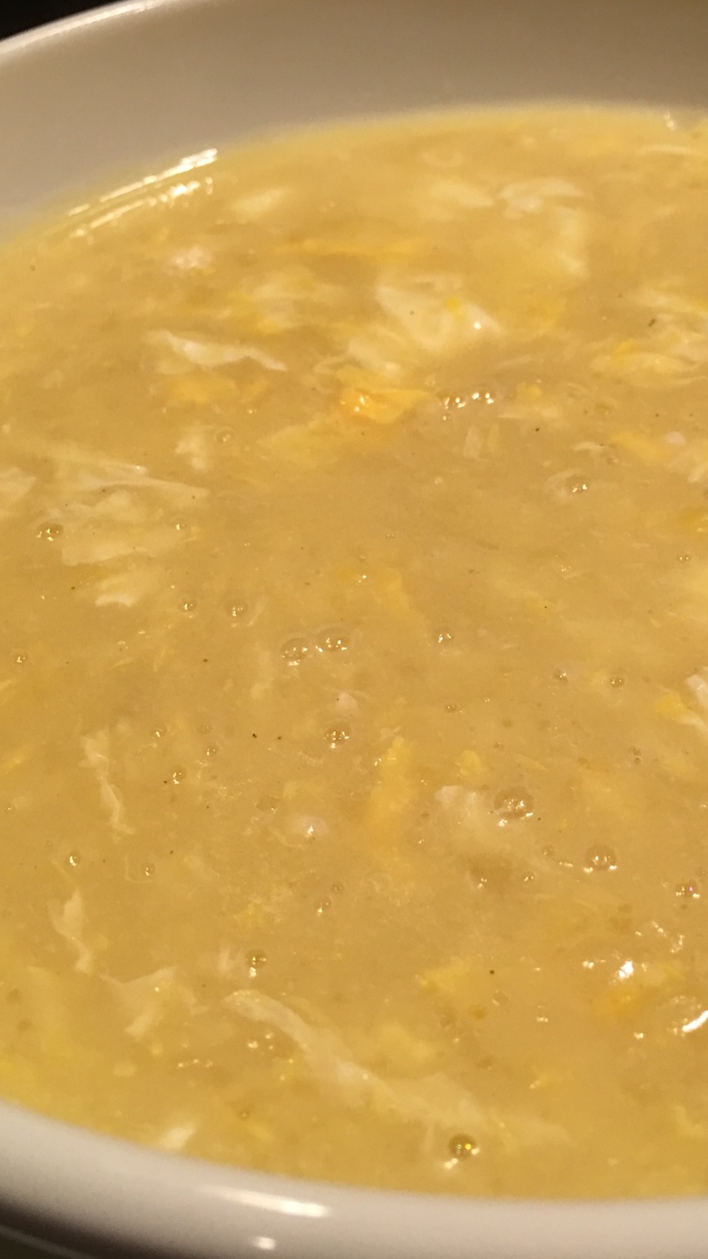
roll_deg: +0.3
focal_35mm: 43
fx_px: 1435
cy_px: 627
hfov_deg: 27.1
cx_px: 576
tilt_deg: -42.7
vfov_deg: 47.4
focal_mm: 4.15
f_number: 2.2
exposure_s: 1/15
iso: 32
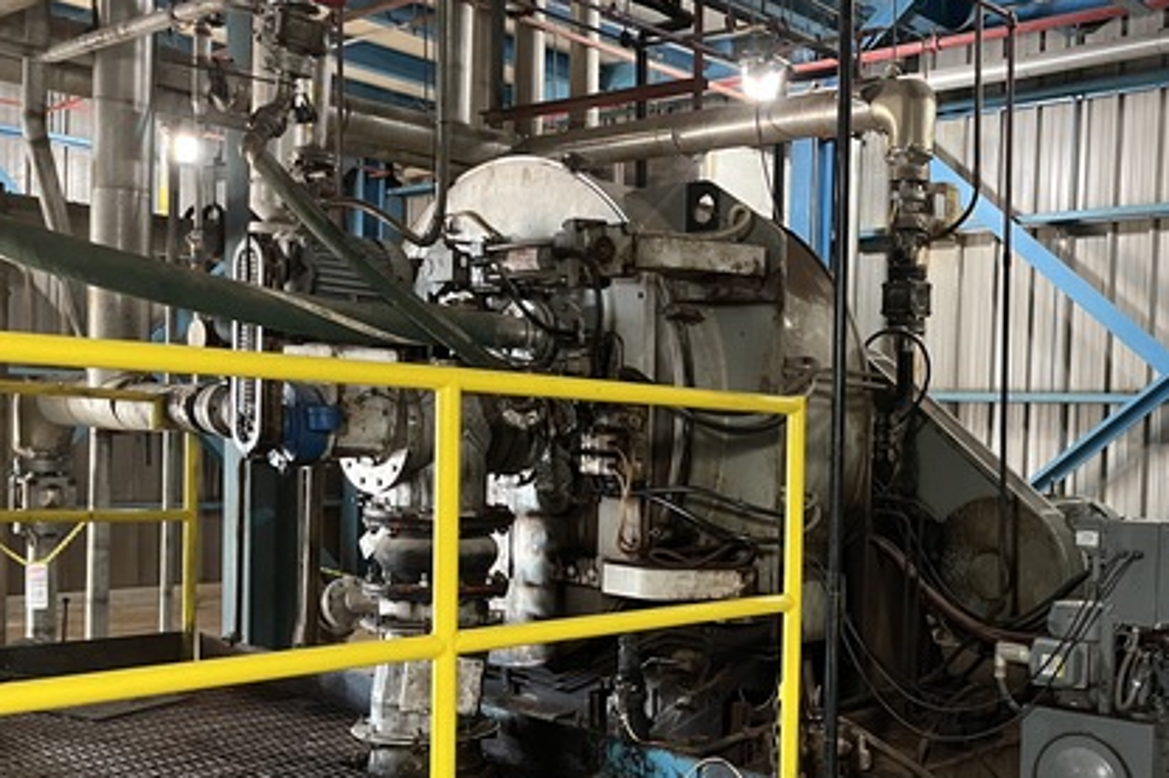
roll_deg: -1.2
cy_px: 506
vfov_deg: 33.9
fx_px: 1266
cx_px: 840
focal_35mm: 39
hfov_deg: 48.1
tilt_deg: -2.8
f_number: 1.6
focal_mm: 5.1
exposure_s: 1/60
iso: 500
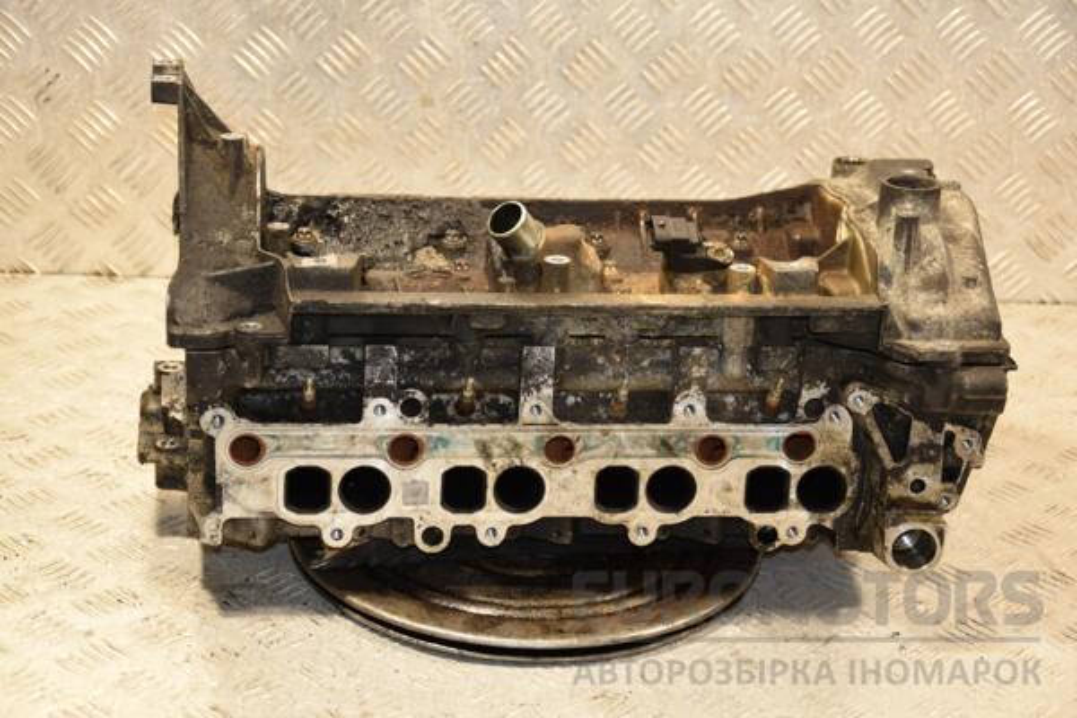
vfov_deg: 17.5
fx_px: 2333
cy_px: 359
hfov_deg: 26.0
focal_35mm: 78
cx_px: 538
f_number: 5
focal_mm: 52
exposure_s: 1/100
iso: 800
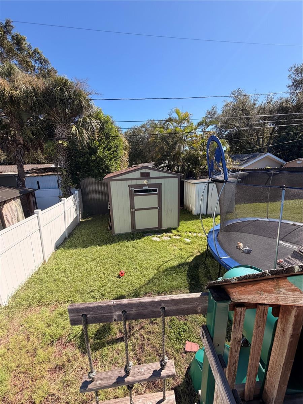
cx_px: 152
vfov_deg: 102.1
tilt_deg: -16.2
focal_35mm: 14
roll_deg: -1.1
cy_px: 202
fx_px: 163
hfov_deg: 85.7
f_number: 2.2
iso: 40
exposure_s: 1/770
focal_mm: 2.22
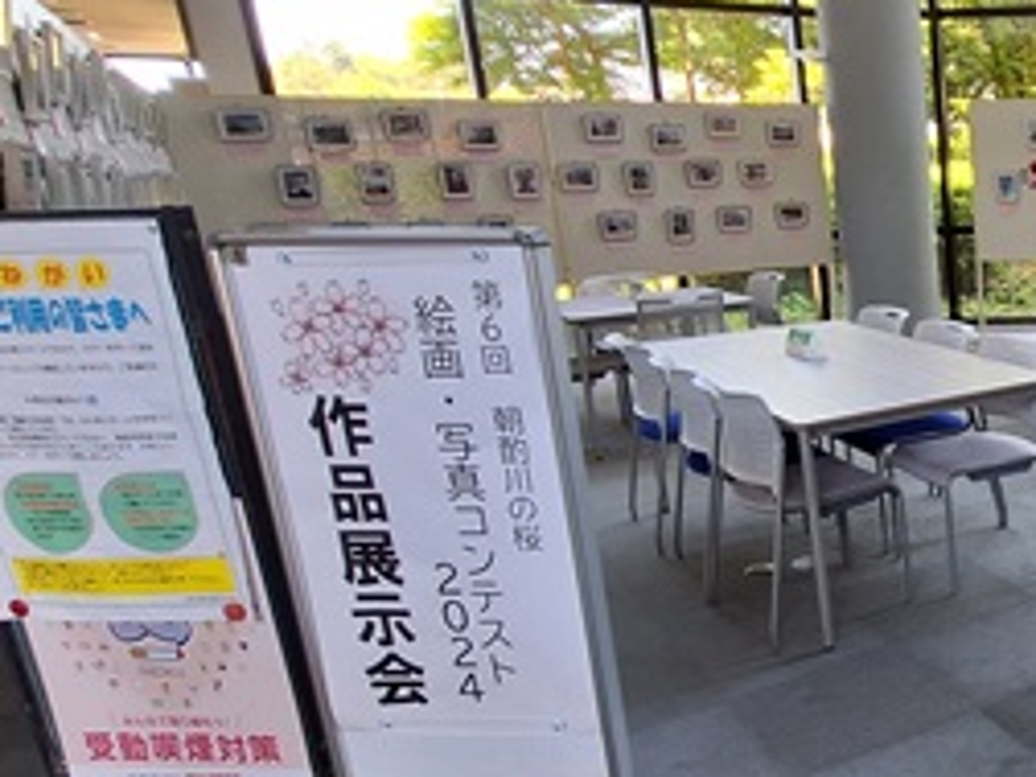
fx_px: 988
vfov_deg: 42.9
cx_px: 1180
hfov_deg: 41.8
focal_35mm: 33
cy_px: 428
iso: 50
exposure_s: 1/60
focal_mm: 1.74
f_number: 2.2
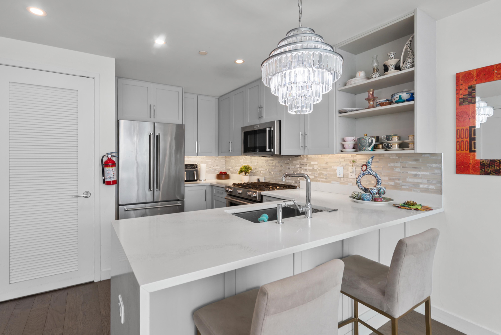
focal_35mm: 17
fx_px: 237
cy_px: 168
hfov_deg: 93.1
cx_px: 236
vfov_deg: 70.5
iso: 250
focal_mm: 16
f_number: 9
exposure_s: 1/2.5
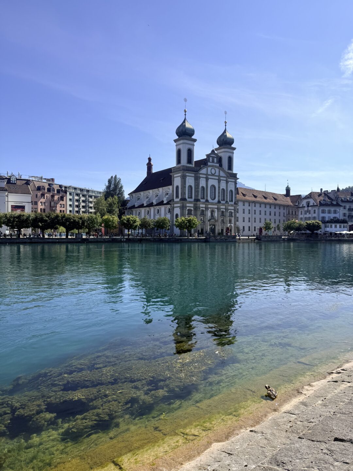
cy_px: 236
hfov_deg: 56.8
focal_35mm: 24
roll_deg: -1.4
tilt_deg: +0.5
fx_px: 326
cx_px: 176
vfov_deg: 71.6
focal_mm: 6.76
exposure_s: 1/4975
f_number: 1.78
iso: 80
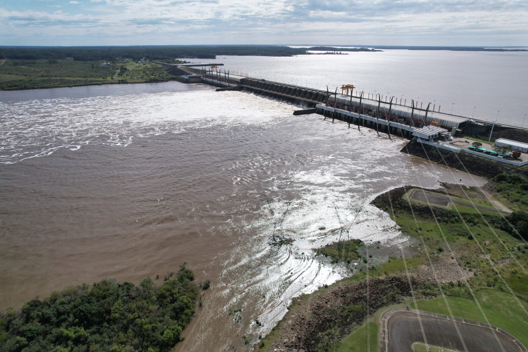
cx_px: 264
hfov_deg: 78.6
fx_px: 323
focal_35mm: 22
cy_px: 176
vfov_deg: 57.2
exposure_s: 1/5000
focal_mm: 8.38
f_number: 2.8
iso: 160
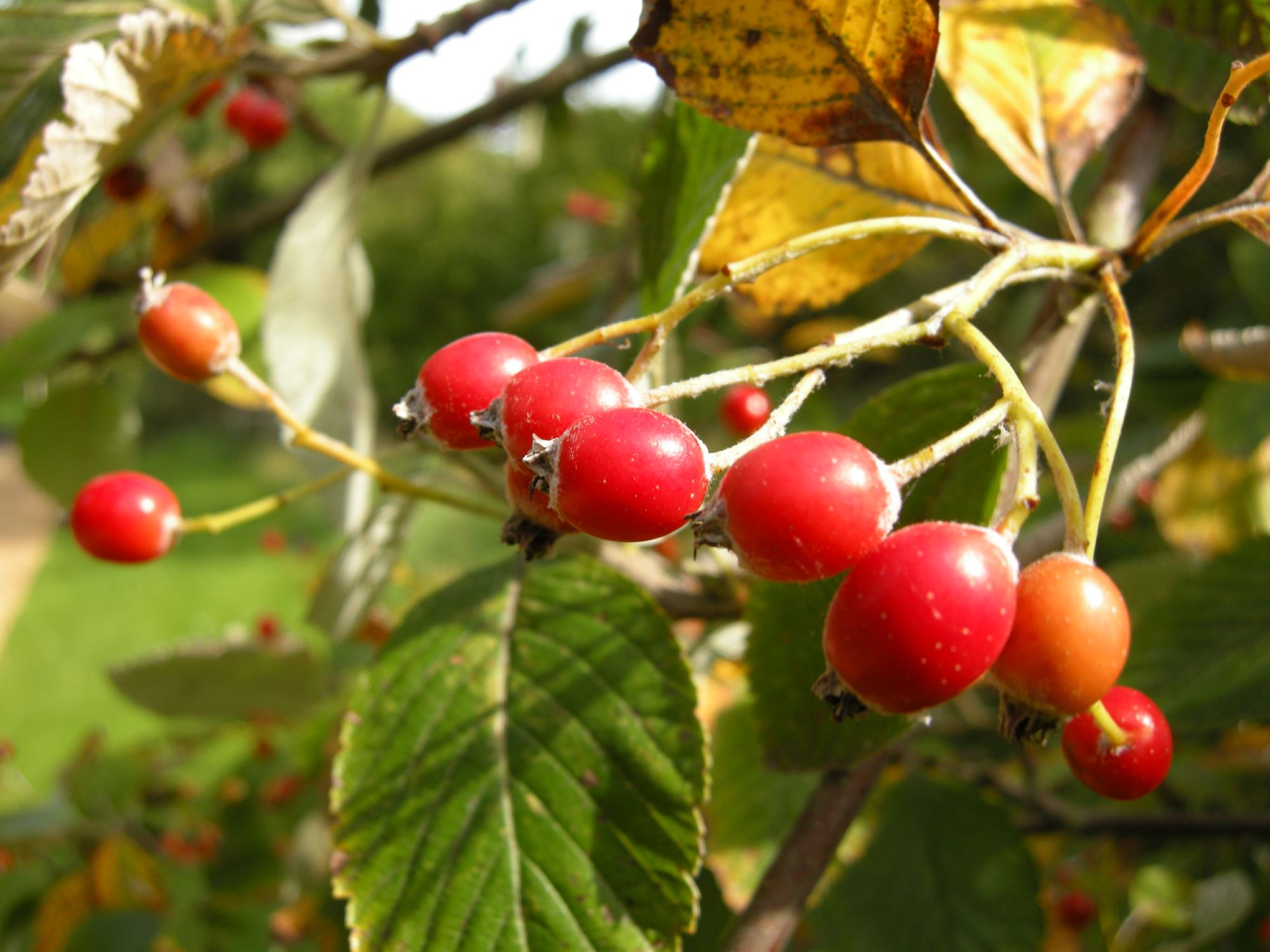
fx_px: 1284
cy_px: 476
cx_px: 635
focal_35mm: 35
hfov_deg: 52.6
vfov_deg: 40.7
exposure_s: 1/128
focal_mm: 7.5
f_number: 3.8
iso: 64
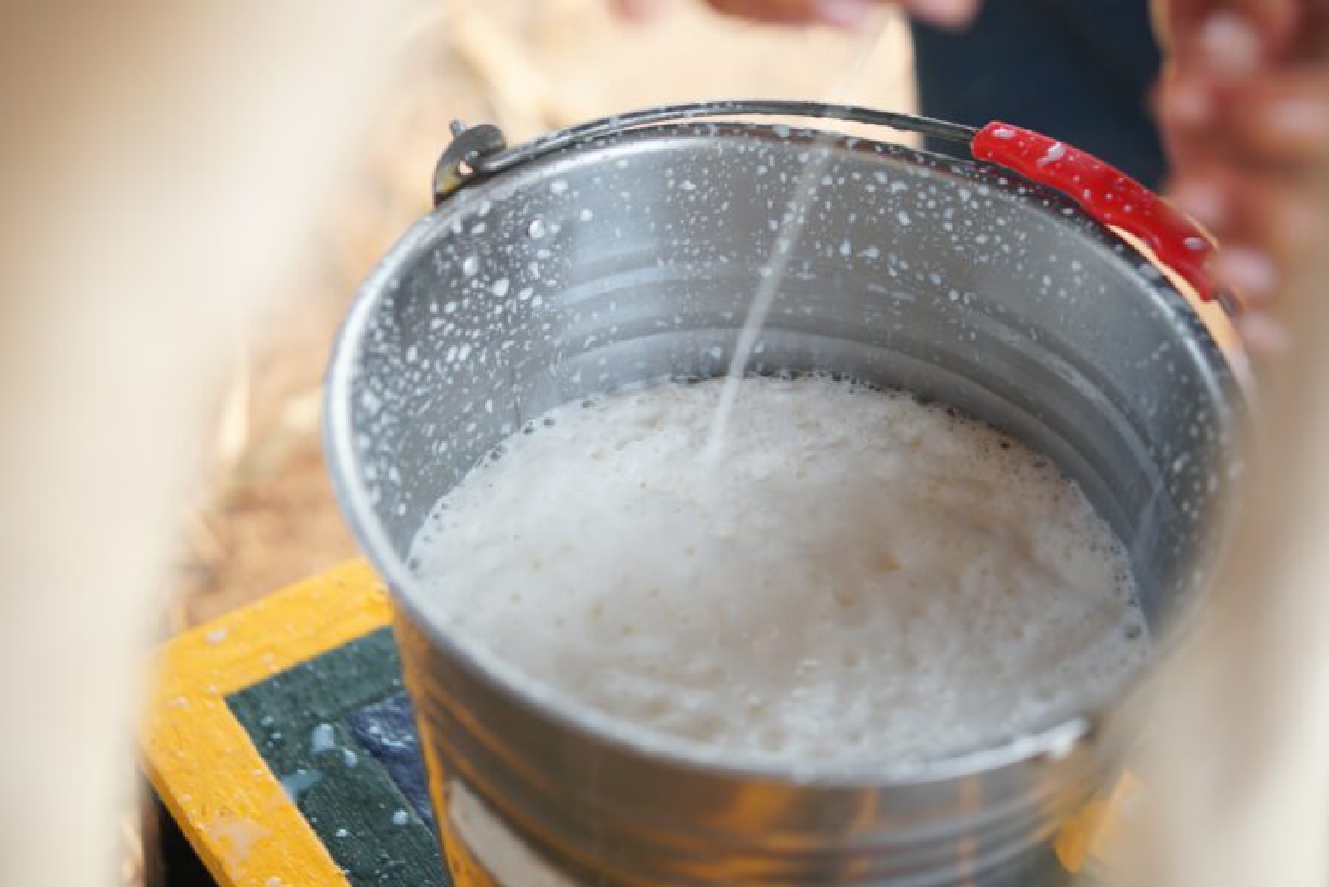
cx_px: 693
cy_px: 311
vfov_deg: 12.3
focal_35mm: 111
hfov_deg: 18.4
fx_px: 4098
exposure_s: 1/125
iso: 100
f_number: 1.4
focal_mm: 56
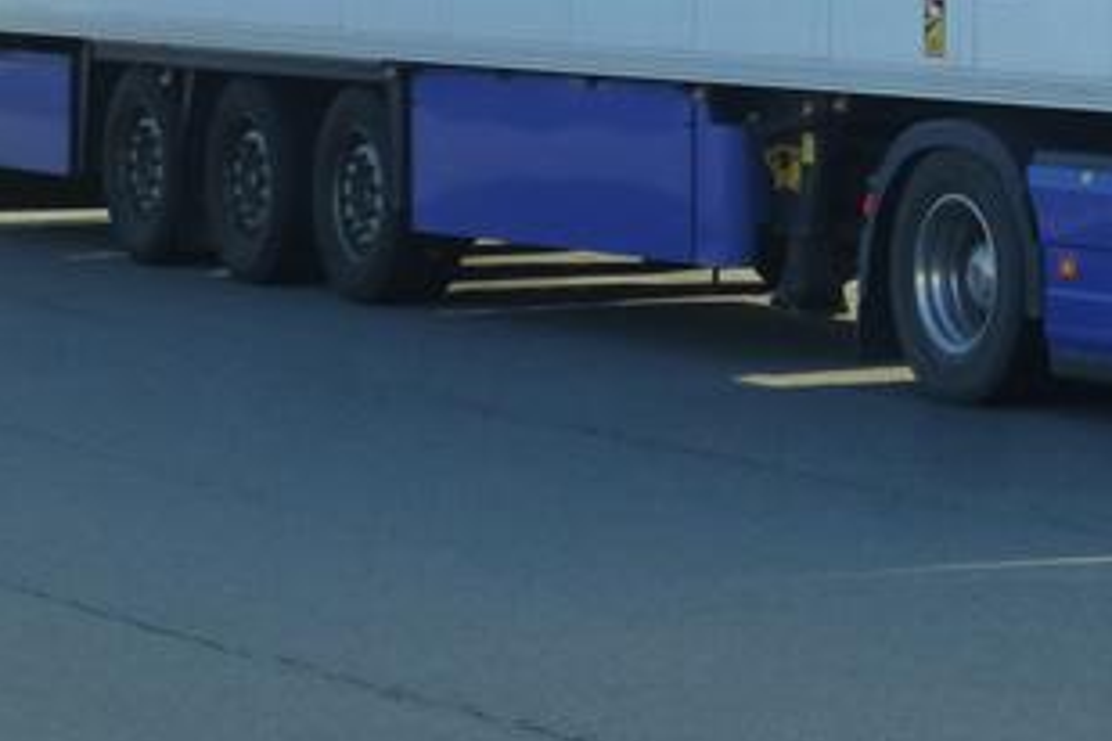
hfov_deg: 8.5
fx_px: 7475
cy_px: -194
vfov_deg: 5.6
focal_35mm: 242
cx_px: 1144
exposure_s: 1/200
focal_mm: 16.1
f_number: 5.2
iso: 160
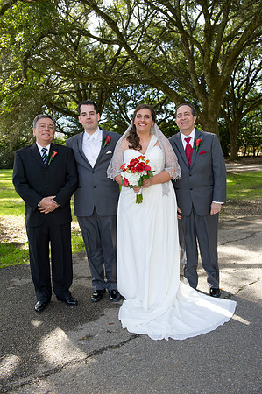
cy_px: 197
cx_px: 131
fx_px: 383
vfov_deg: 54.5
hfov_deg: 37.8
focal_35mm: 35
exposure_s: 1/200
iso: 320
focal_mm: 35
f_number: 5.6
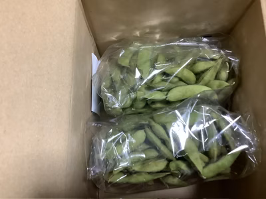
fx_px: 238
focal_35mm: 31
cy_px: 100
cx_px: 133
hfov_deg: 58.4
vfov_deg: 45.4
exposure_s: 1/33
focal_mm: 3.3
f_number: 2.4
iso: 320
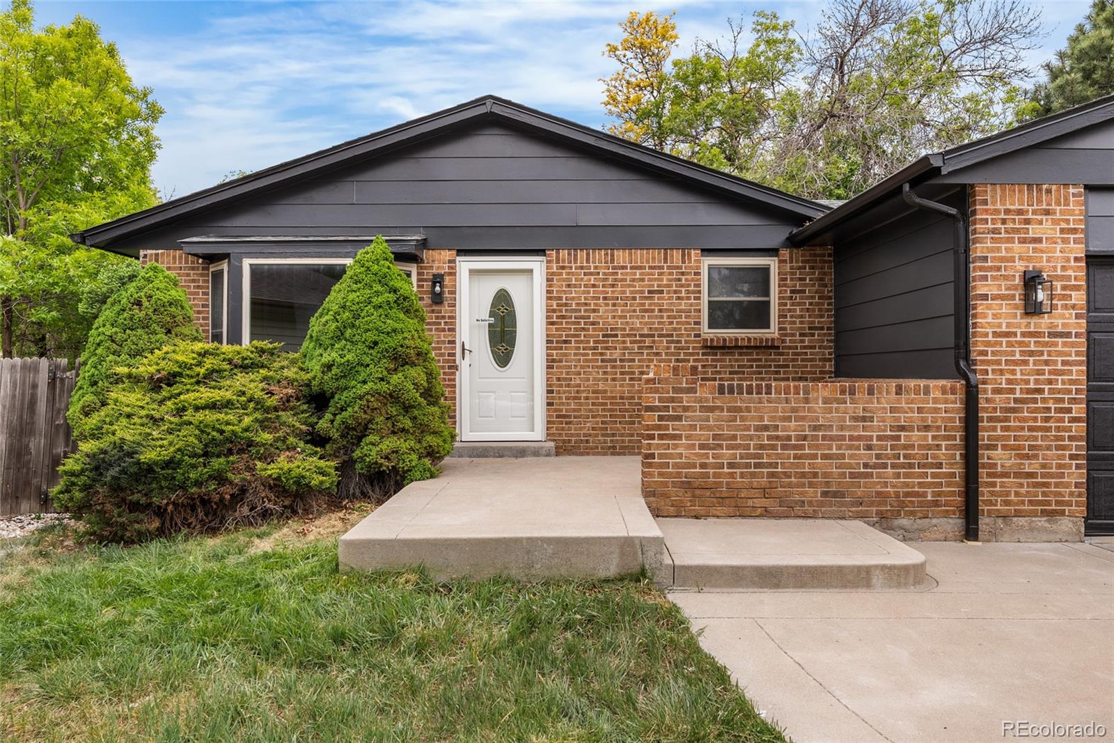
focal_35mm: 24
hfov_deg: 72.6
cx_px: 557
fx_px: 758
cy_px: 372
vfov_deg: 52.2
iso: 200
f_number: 8
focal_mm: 24.5
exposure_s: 1/50
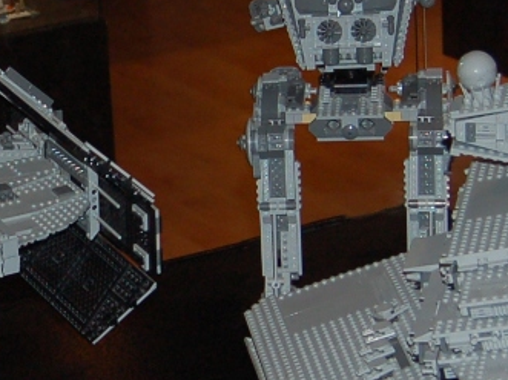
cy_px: 159
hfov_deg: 12.2
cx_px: -23
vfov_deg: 9.3
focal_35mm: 160
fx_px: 2352
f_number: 3.8
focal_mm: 23
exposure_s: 1/60
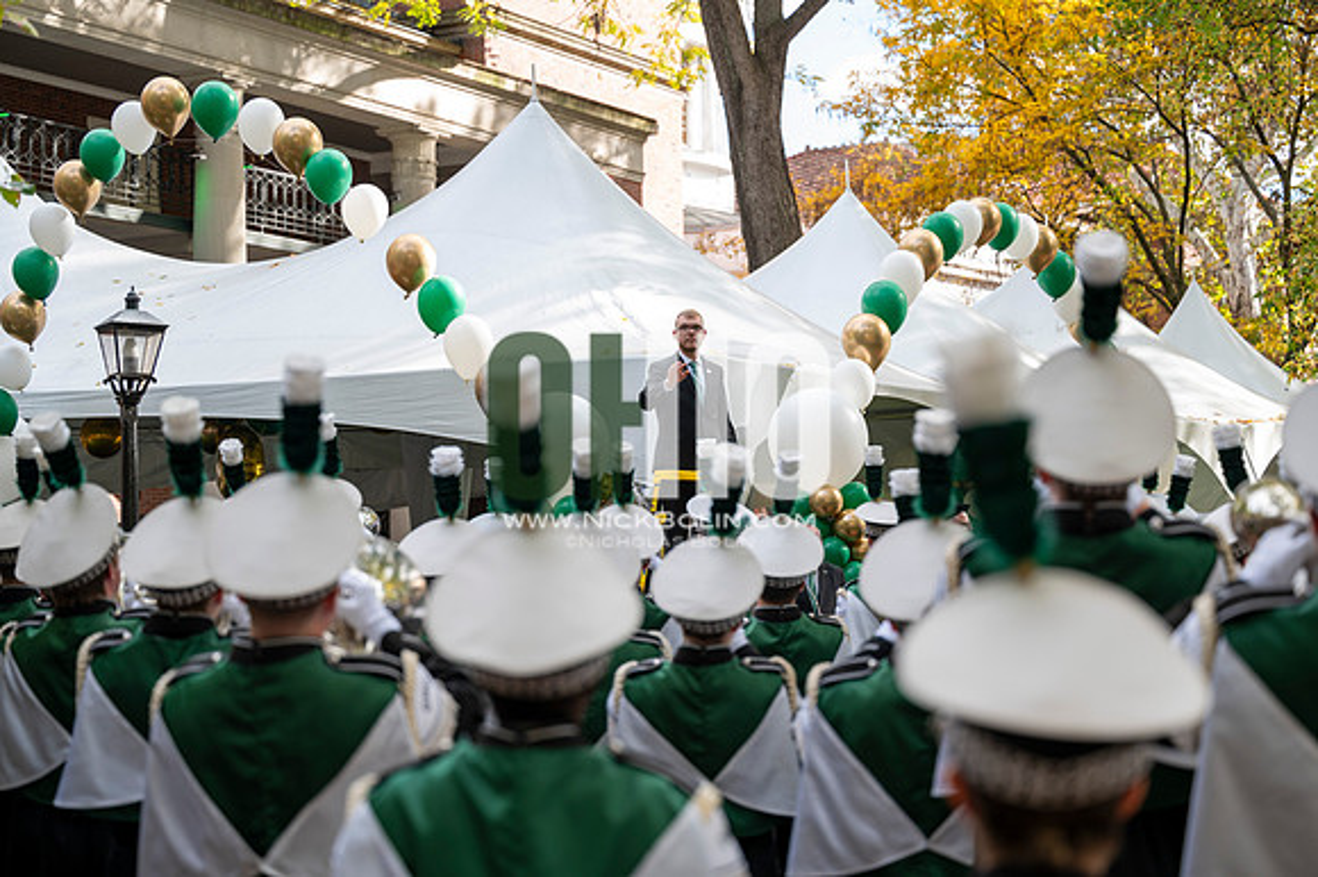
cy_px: 438
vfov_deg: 19.4
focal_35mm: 70
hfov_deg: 28.9
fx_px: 2561
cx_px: 659
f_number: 2.8
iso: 160
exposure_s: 1/500
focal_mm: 70
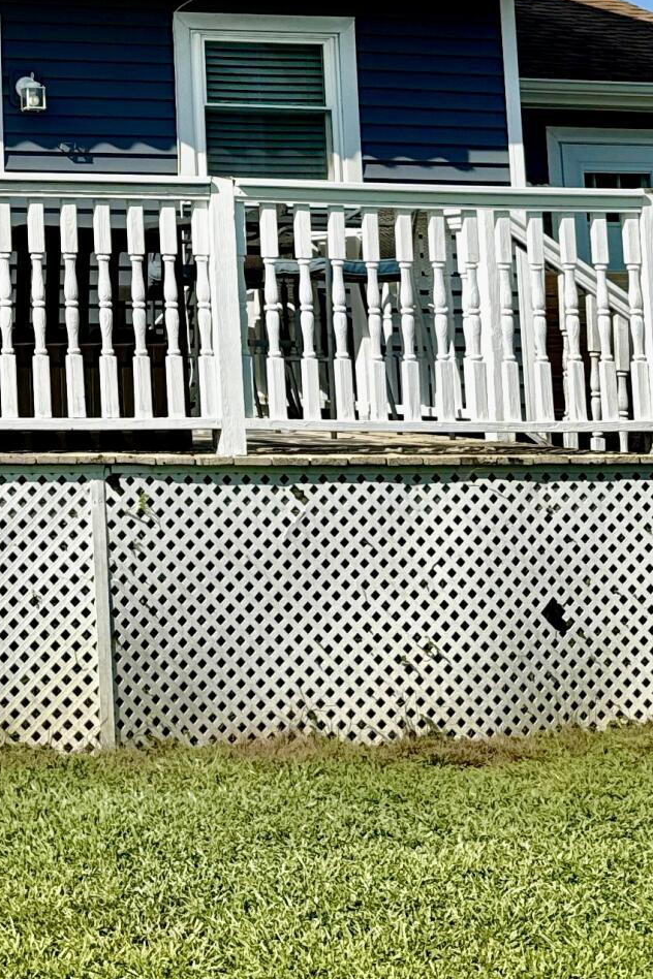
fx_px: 2149
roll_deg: +0.3
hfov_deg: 16.0
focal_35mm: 79
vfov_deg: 24.3
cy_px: -39
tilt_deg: +9.1
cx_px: -293
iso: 80
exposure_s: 1/5714
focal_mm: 6.76
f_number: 1.78
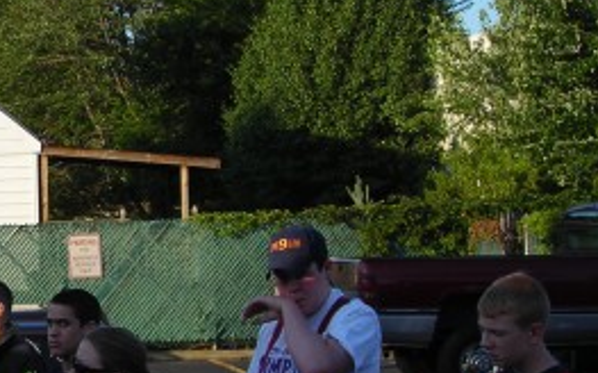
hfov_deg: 19.9
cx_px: -123
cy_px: 186
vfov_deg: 13.3
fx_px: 1596
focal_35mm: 98
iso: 50
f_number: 3.2
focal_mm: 6.3
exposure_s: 1/335
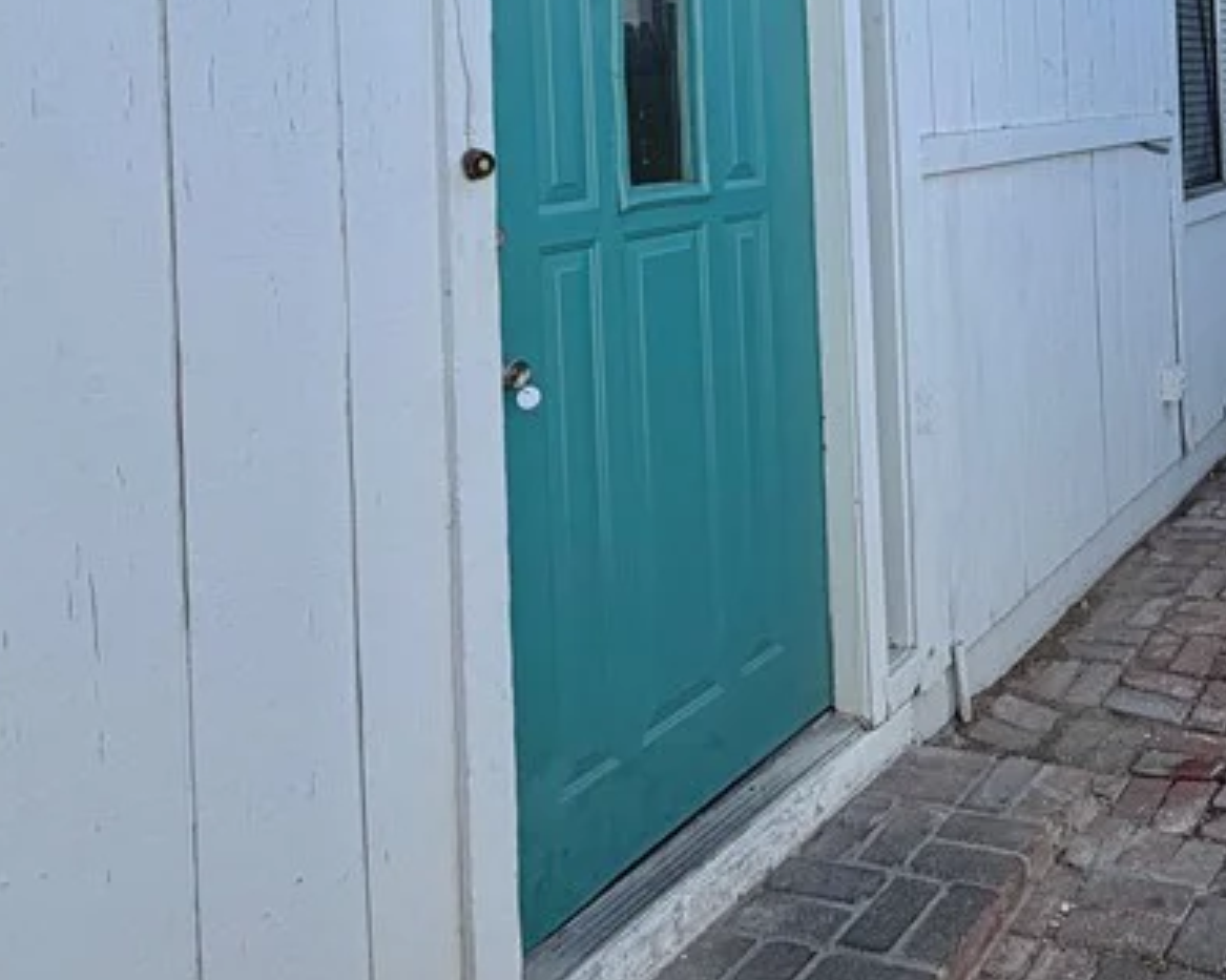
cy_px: 101
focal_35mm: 36
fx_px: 1306
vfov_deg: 38.4
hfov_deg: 44.3
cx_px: 1169
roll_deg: +1.9
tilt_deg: -1.6
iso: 32
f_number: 2.2
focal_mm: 2.22
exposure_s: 1/770
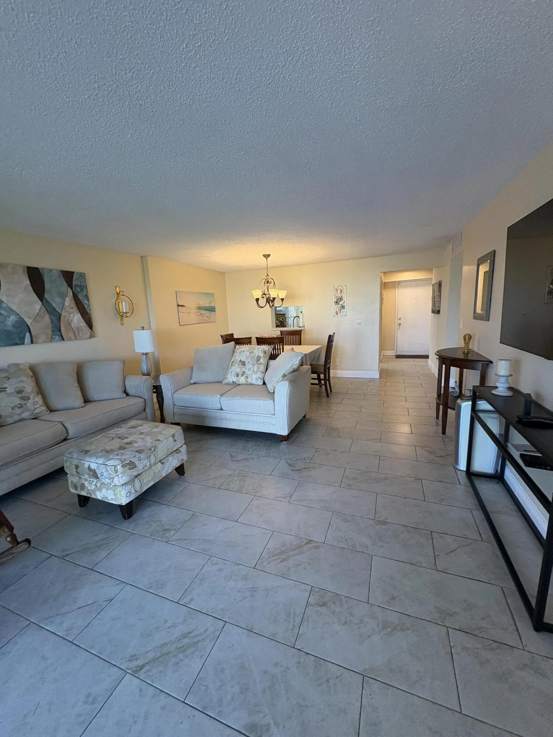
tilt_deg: -8.9
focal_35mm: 14
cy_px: 368
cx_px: 276
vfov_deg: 102.1
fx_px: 298
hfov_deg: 85.7
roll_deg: +3.7
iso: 160
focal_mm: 2.22
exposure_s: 1/120
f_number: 2.2
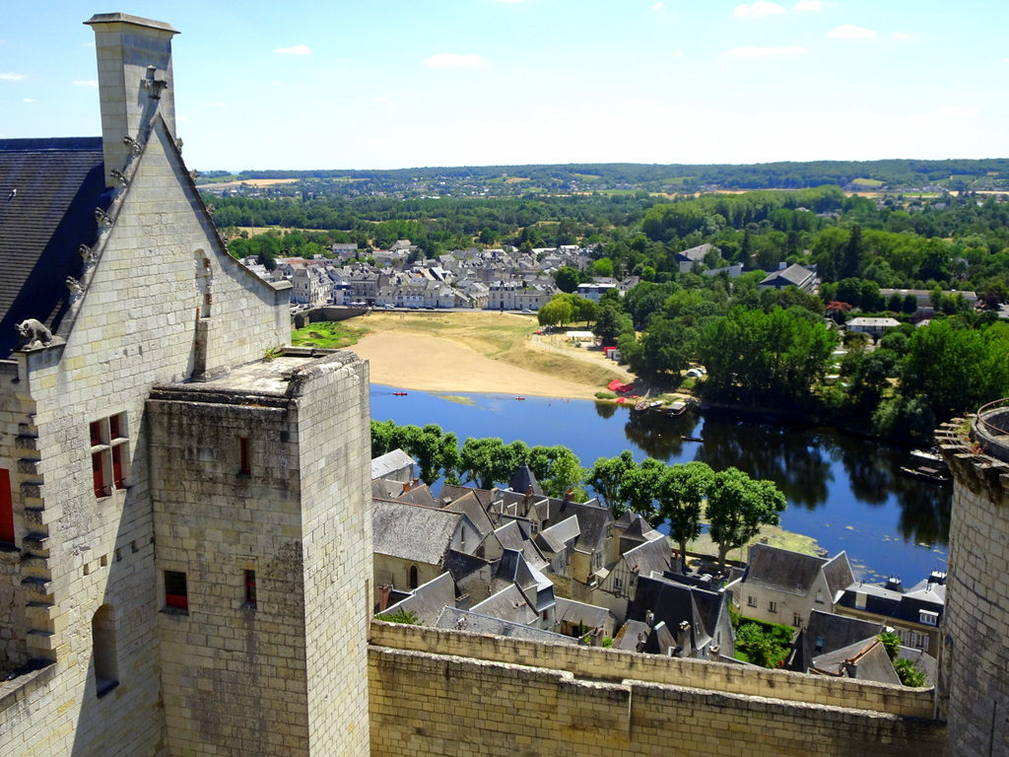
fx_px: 1049
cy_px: 378
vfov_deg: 39.7
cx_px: 504
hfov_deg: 51.4
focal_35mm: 36
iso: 80
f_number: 4
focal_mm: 6.17
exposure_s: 1/640
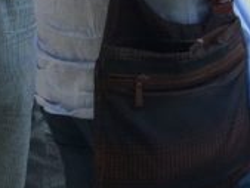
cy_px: -224
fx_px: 1315
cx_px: 536
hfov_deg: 9.9
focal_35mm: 182
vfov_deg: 7.7
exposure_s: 1/720
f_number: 2.2
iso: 32
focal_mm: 4.12
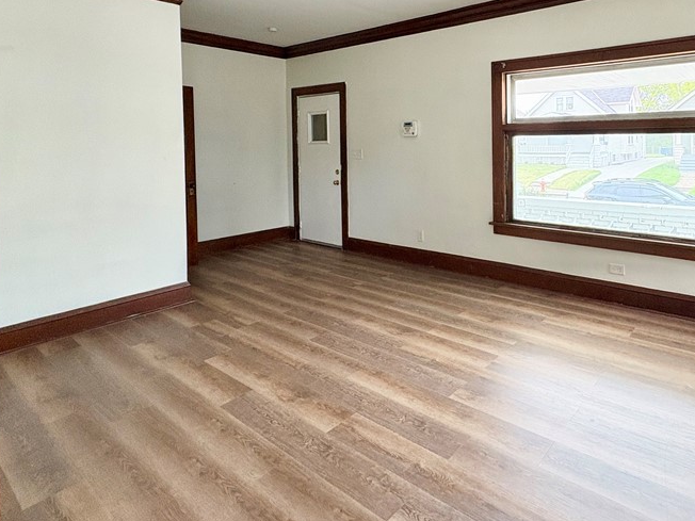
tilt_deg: -0.4
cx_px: 464
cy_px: 151
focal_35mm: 22
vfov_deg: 58.9
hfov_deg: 74.0
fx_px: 442
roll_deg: +1.0
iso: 250
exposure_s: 1/91
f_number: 2.2
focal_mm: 2.22
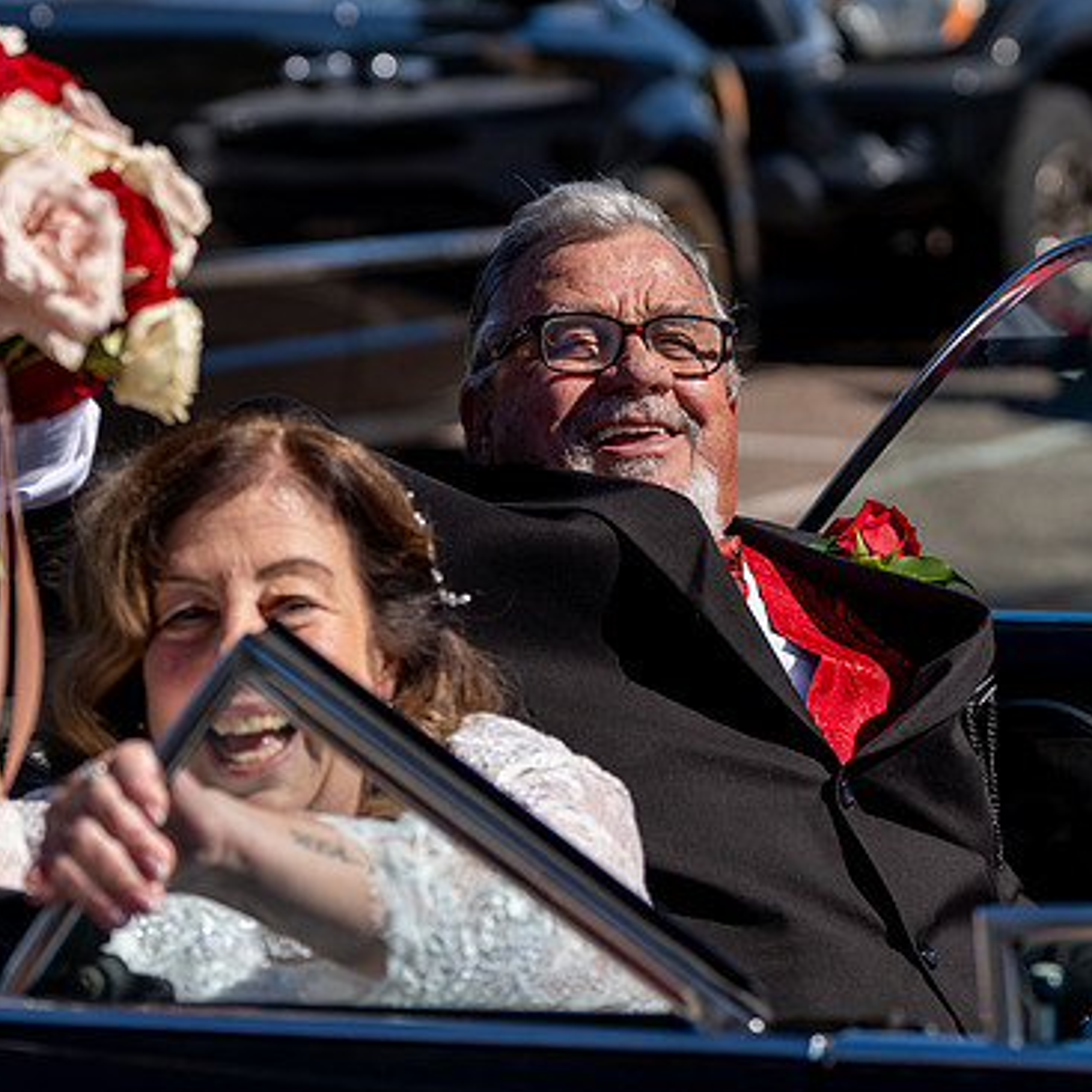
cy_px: 169
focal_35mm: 171
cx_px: 483
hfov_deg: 10.2
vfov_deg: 10.2
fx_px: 6103
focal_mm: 79
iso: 100
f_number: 3.2
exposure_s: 1/2000
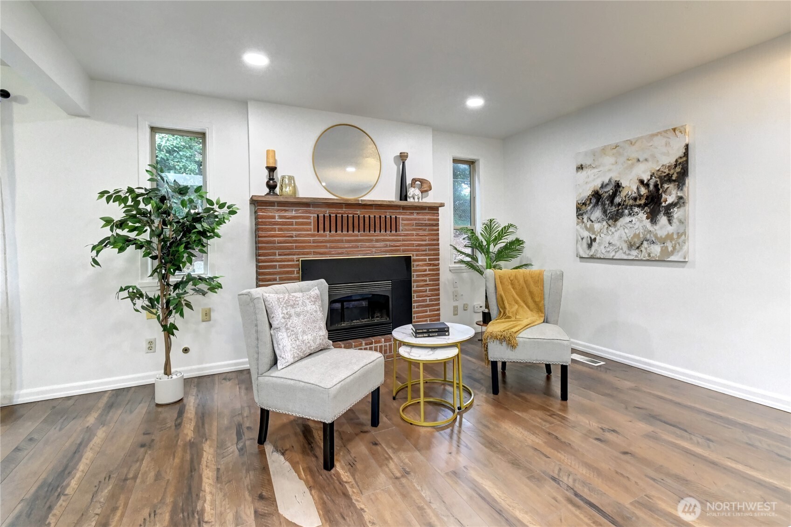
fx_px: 330
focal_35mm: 15
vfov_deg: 77.3
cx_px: 396
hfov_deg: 100.4
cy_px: 264
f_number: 11
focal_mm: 10
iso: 3200
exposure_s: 1/8
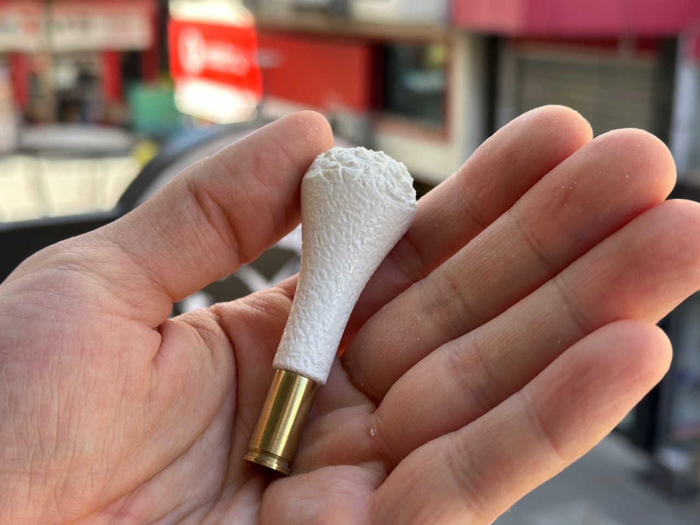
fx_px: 971
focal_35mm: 48
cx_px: 350
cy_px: 262
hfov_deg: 39.7
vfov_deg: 30.3
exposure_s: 1/380
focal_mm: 6.86
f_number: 1.78
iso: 64
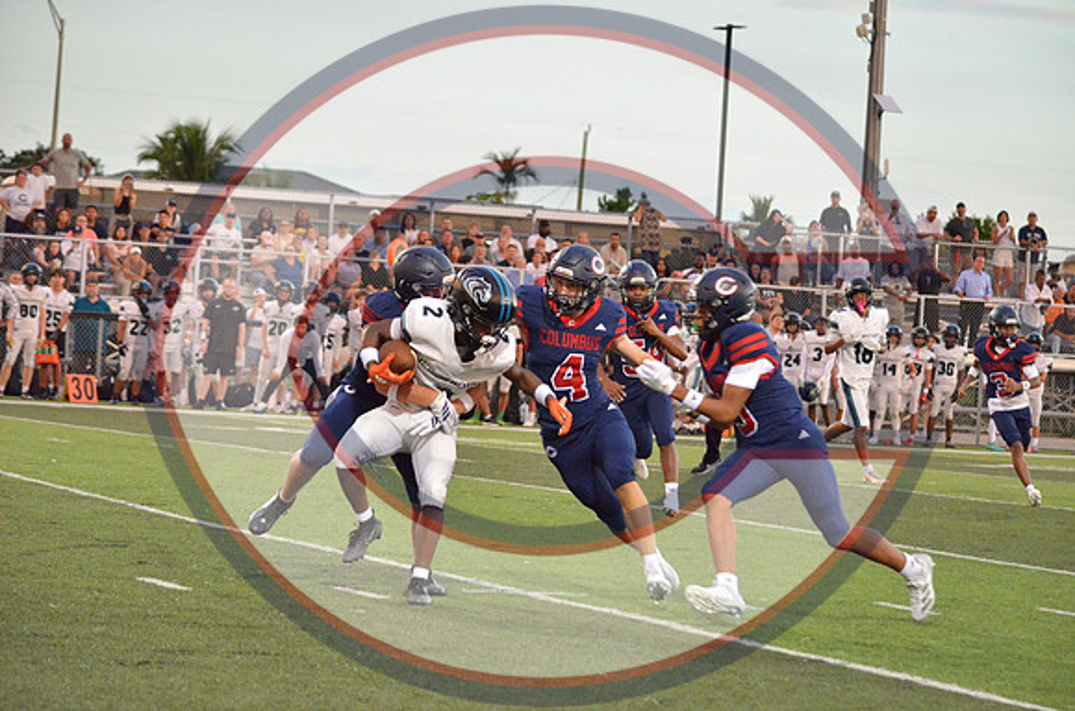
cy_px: 356
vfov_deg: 9.3
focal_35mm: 147
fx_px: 4380
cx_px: 538
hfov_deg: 14.0
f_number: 4.5
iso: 4500
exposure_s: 1/500
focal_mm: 98
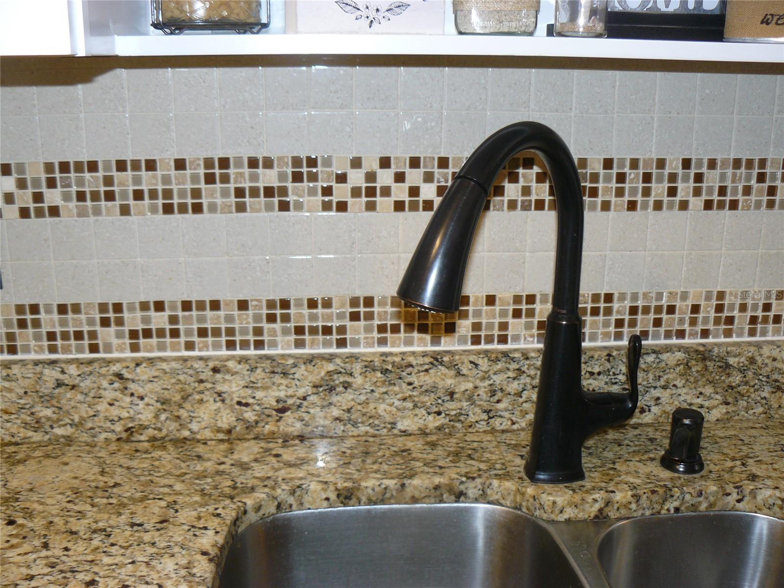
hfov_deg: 51.4
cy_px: 294
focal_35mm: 36
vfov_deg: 39.7
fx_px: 815
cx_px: 392
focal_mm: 6
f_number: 2.8
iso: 100
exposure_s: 1/30
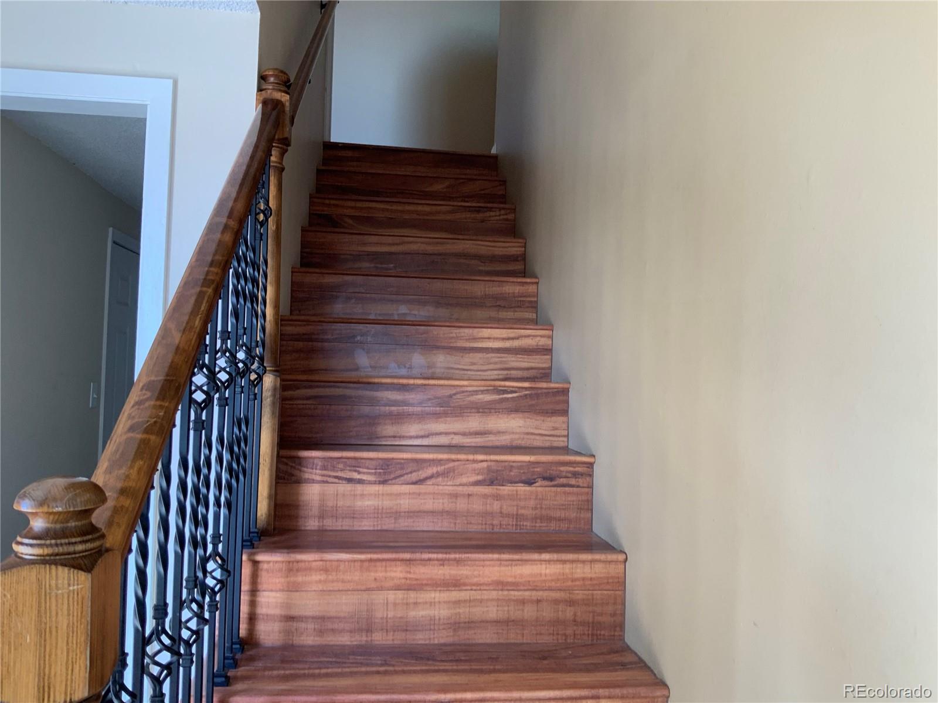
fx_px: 786
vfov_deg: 48.2
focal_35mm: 29
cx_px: 469
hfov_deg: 61.7
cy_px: 352
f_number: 1.8
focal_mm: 3
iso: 50
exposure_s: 1/60
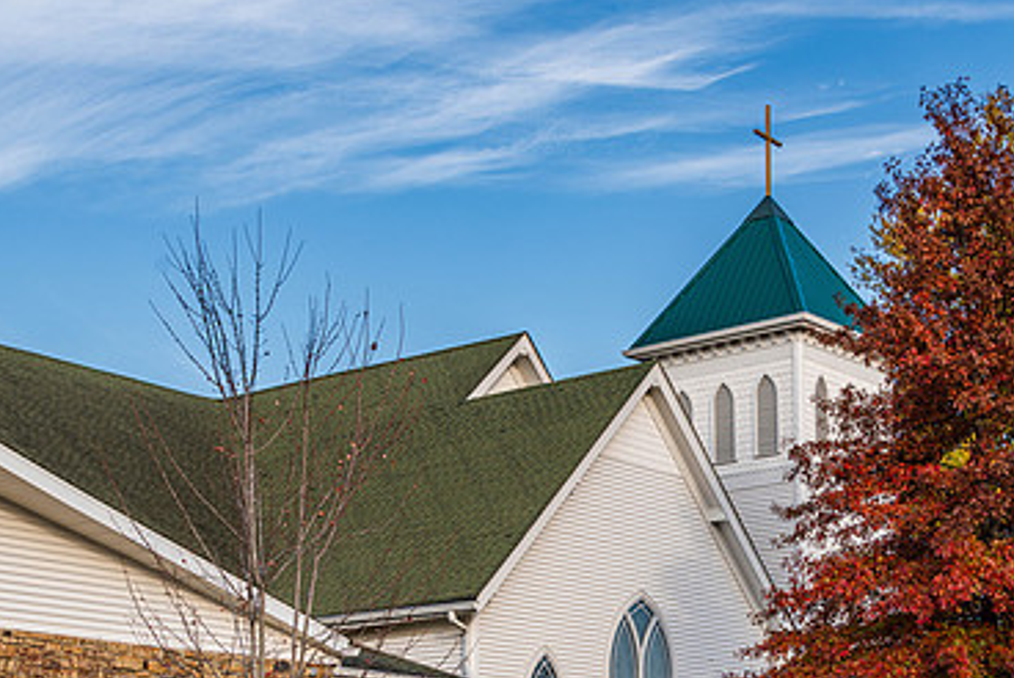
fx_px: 1917
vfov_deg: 19.9
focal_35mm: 68
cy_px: 531
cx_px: 573
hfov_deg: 29.6
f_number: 8
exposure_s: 1/160
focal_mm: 42
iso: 80
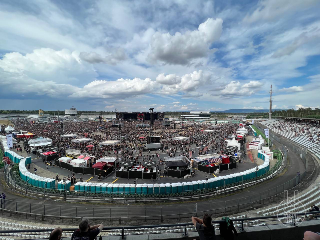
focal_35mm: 13
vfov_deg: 89.9
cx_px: 160
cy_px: 120
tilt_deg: -2.9
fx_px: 120
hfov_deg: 106.2
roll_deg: +0.2
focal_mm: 1.57
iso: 32
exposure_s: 1/2538
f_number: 1.8
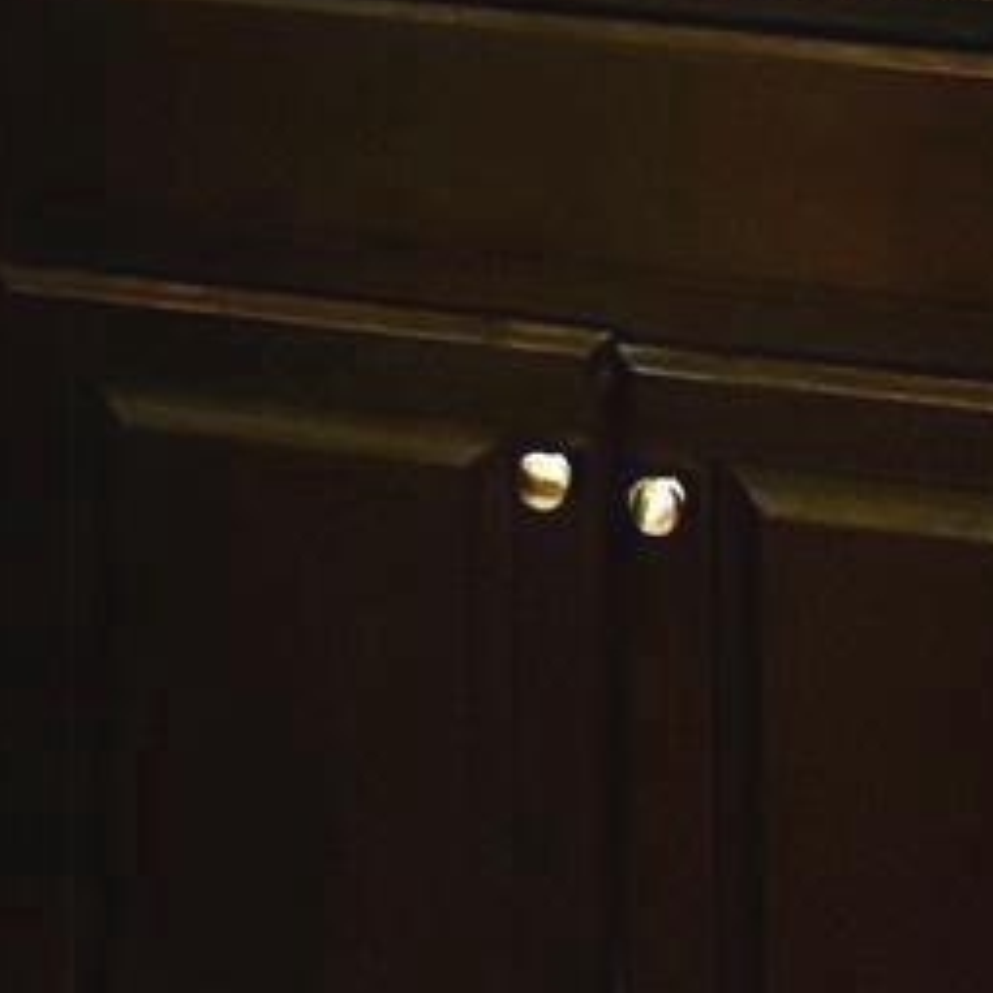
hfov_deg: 9.3
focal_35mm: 185
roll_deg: +0.5
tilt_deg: -0.4
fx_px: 6004
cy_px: -1001
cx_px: -207
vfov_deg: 8.9
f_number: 1.5
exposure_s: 1/40
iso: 400
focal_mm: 5.7
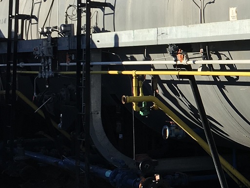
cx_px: 390
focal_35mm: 114
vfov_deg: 13.0
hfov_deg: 15.7
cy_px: 90
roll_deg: +1.0
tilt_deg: -2.5
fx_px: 824
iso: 25
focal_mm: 4.15
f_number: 2.2
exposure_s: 1/1570
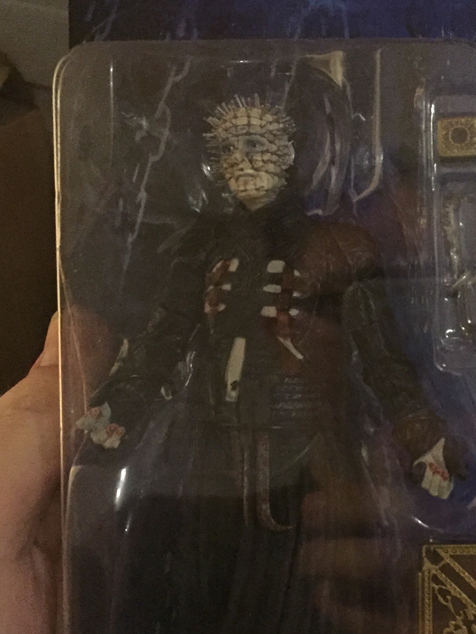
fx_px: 1026
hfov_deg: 25.4
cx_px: 415
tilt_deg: -37.4
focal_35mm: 56
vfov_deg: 34.3
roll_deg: +1.8
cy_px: 322
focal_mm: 4.15
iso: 1000
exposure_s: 1/17
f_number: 2.2
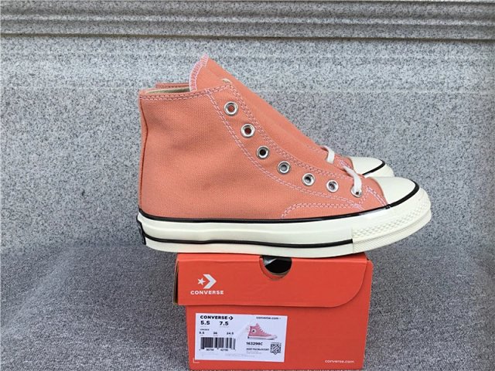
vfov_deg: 45.4
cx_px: 248
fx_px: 443
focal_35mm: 31
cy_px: 186
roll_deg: +0.1
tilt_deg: -17.1
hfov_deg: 58.4
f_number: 2.4
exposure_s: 1/554
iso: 25
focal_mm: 3.3
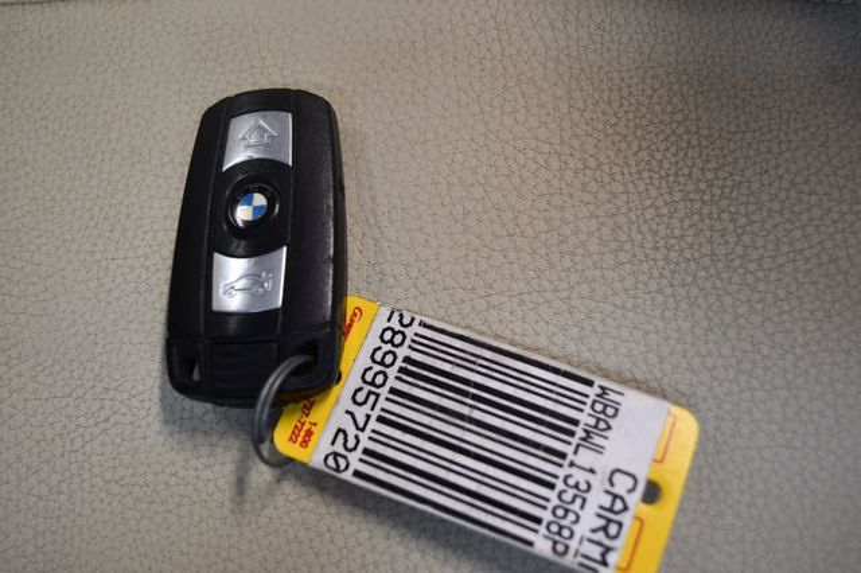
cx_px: 430
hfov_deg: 49.6
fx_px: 932
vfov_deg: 34.2
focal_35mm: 39
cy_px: 286
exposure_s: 1/125
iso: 1400
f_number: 4.2
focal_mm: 26
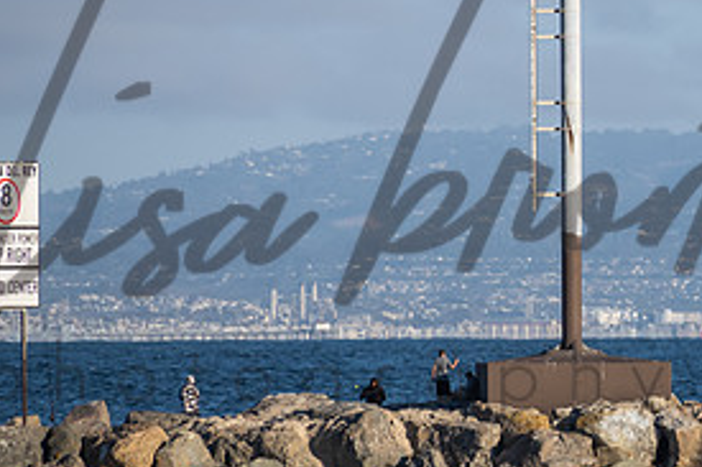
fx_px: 12277
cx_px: 915
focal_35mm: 630
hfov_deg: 3.3
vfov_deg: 2.2
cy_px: 183
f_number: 6.3
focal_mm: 200
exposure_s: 1/1600
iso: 320
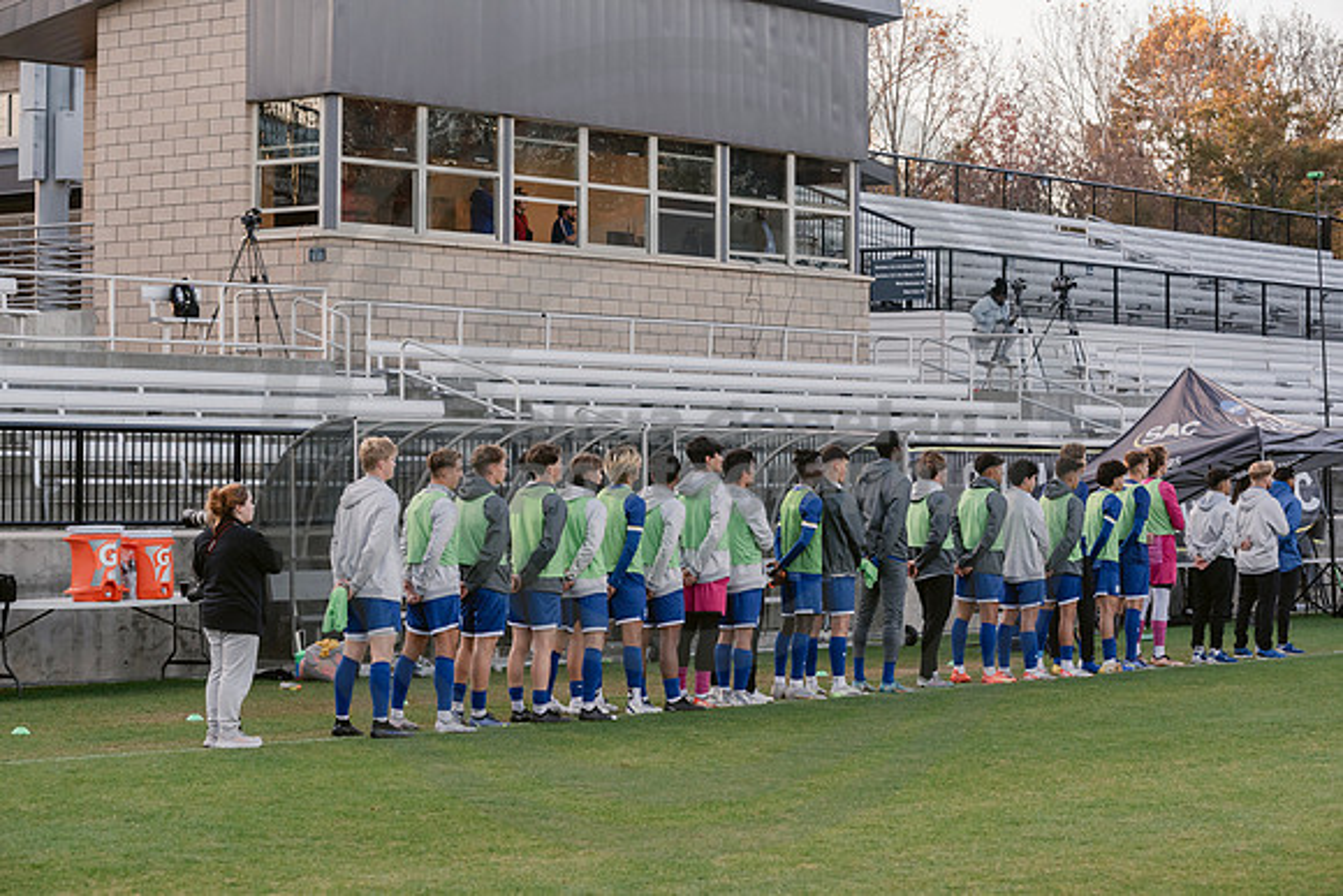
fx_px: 3433
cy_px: 448
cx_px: 672
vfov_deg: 14.9
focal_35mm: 92
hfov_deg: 22.1
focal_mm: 92
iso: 1250
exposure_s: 1/800
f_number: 5.6
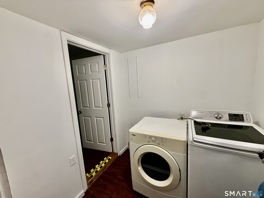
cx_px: 132
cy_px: 99
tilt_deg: -8.0
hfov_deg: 102.1
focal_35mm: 14
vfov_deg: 85.7
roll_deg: +2.9
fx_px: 107
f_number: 2.2
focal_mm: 2.22
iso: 200
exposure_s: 1/60
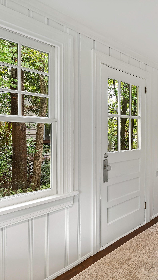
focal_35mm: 24
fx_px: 179
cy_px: 138
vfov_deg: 76.3
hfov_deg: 45.1
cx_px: 129
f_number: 9
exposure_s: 1.6
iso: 100
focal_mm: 10
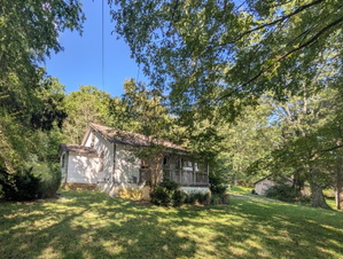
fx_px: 159
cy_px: 166
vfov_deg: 76.7
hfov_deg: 91.8
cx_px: 122
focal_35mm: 16
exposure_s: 1/976
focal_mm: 2.02
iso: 53
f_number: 1.7
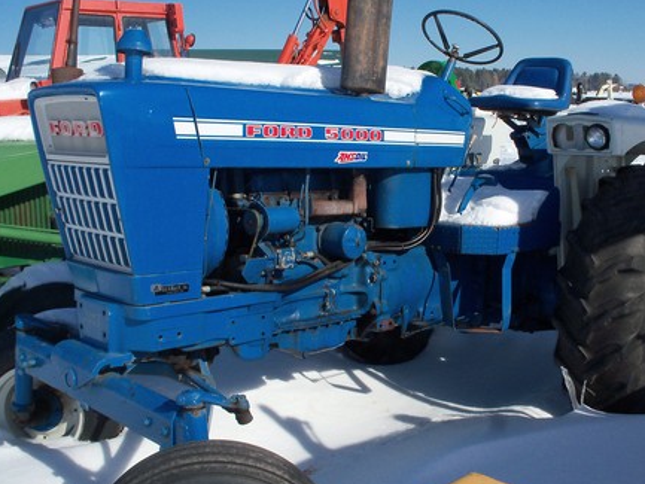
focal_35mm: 44
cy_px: 226
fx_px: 820
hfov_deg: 42.7
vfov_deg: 32.9
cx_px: 389
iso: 80
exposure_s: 1/800
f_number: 5.5
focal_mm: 6.3
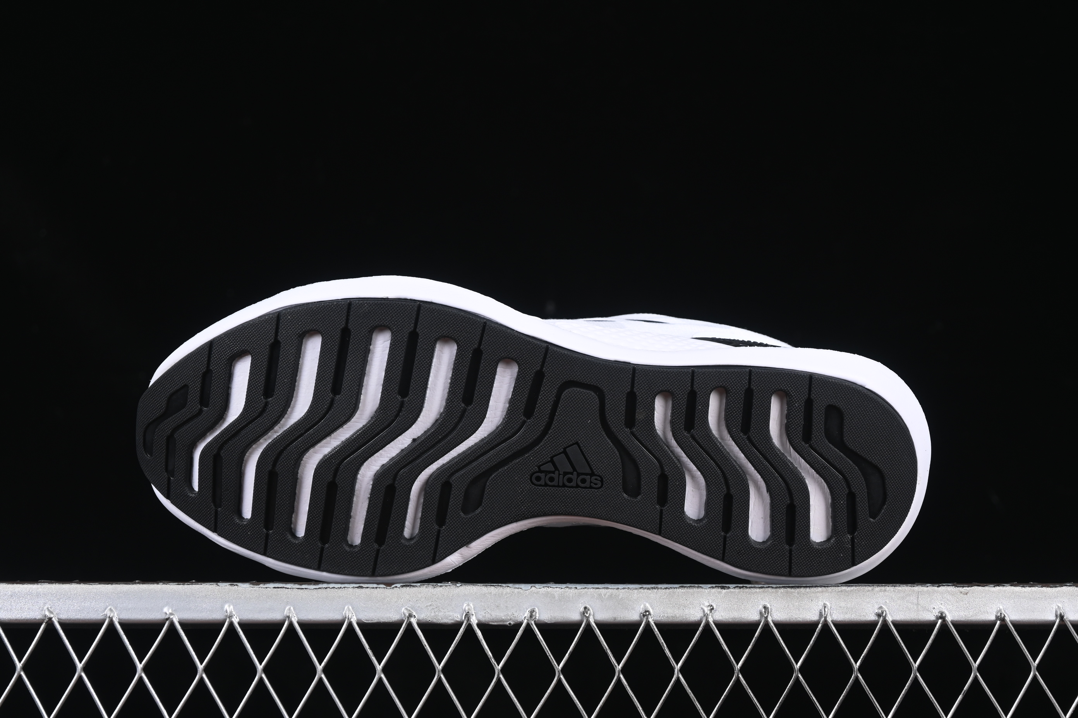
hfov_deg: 27.0
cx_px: 539
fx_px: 2246
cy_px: 359
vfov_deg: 18.2
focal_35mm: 75
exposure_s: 1/60
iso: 160
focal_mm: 50
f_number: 6.3
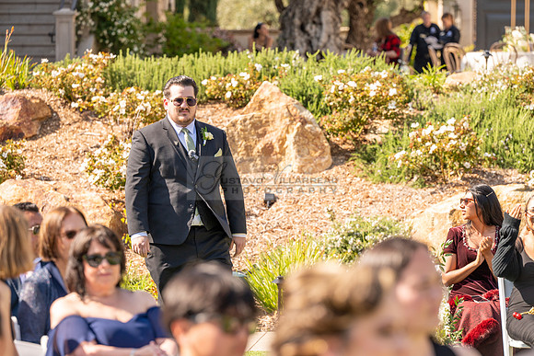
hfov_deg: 12.4
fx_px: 2448
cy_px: 178
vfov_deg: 8.3
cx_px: 267
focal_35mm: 165
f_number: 4.5
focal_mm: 165
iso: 200
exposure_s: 1/800
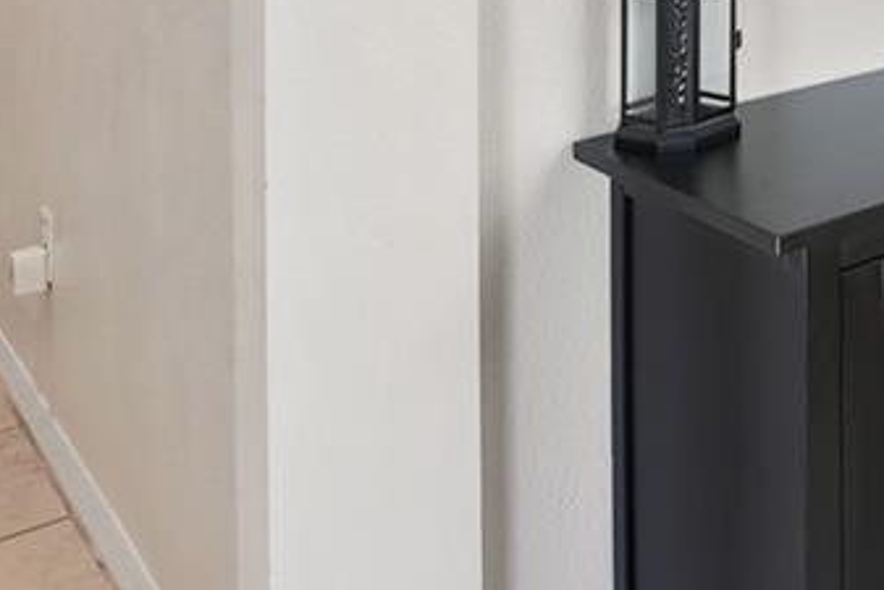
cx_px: 1254
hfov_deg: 27.0
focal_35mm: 57
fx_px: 1400
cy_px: -315
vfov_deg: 20.2
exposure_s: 1/10
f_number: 7.1
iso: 400
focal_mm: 12
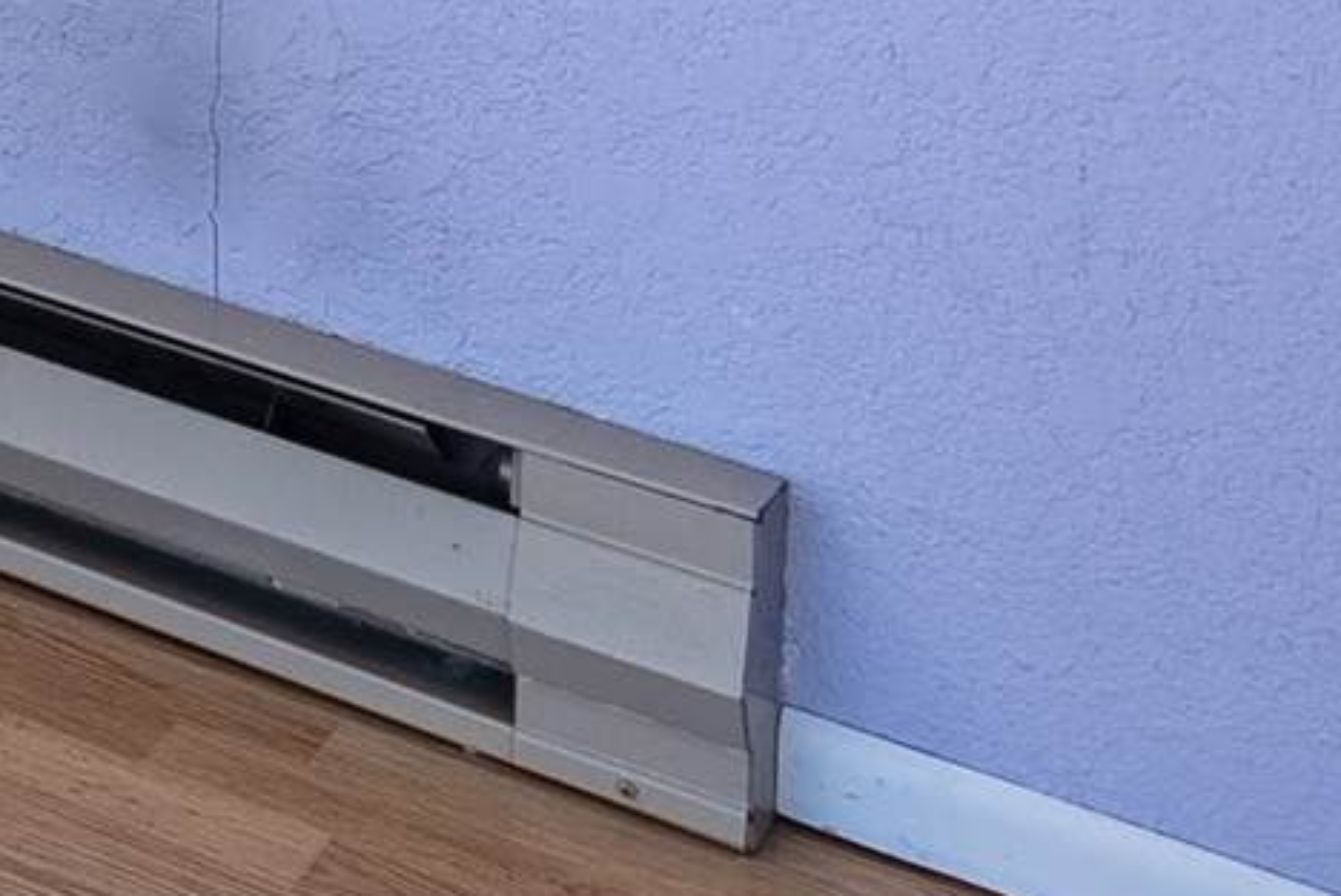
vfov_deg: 10.4
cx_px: -2573
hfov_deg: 11.7
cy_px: -1534
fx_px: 3915
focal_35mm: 105
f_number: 8
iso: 400
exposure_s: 1/500
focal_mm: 16
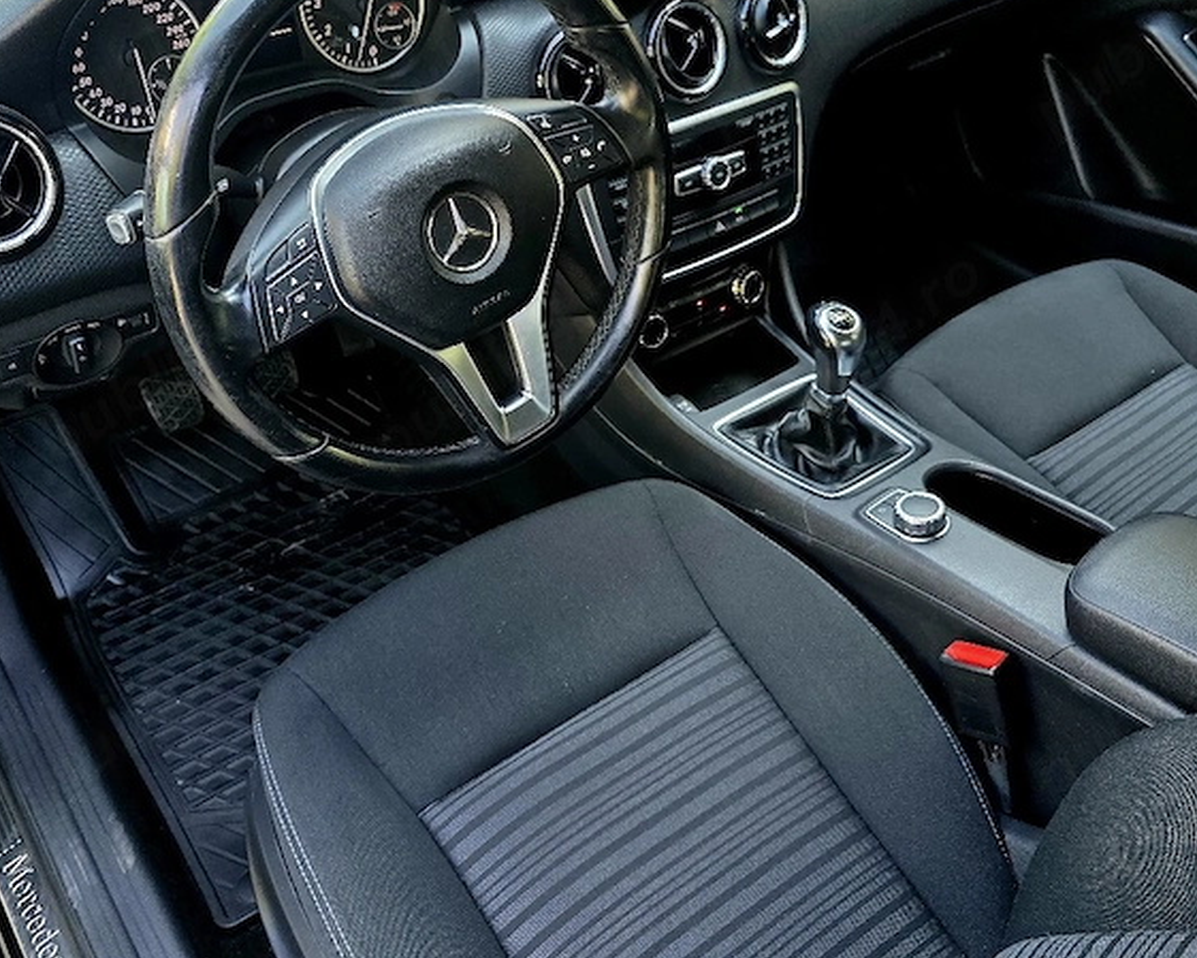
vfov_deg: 45.7
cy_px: 412
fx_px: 1134
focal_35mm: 32
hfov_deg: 55.7
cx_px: 595
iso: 160
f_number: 1.7
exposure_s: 1/101
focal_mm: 6.3
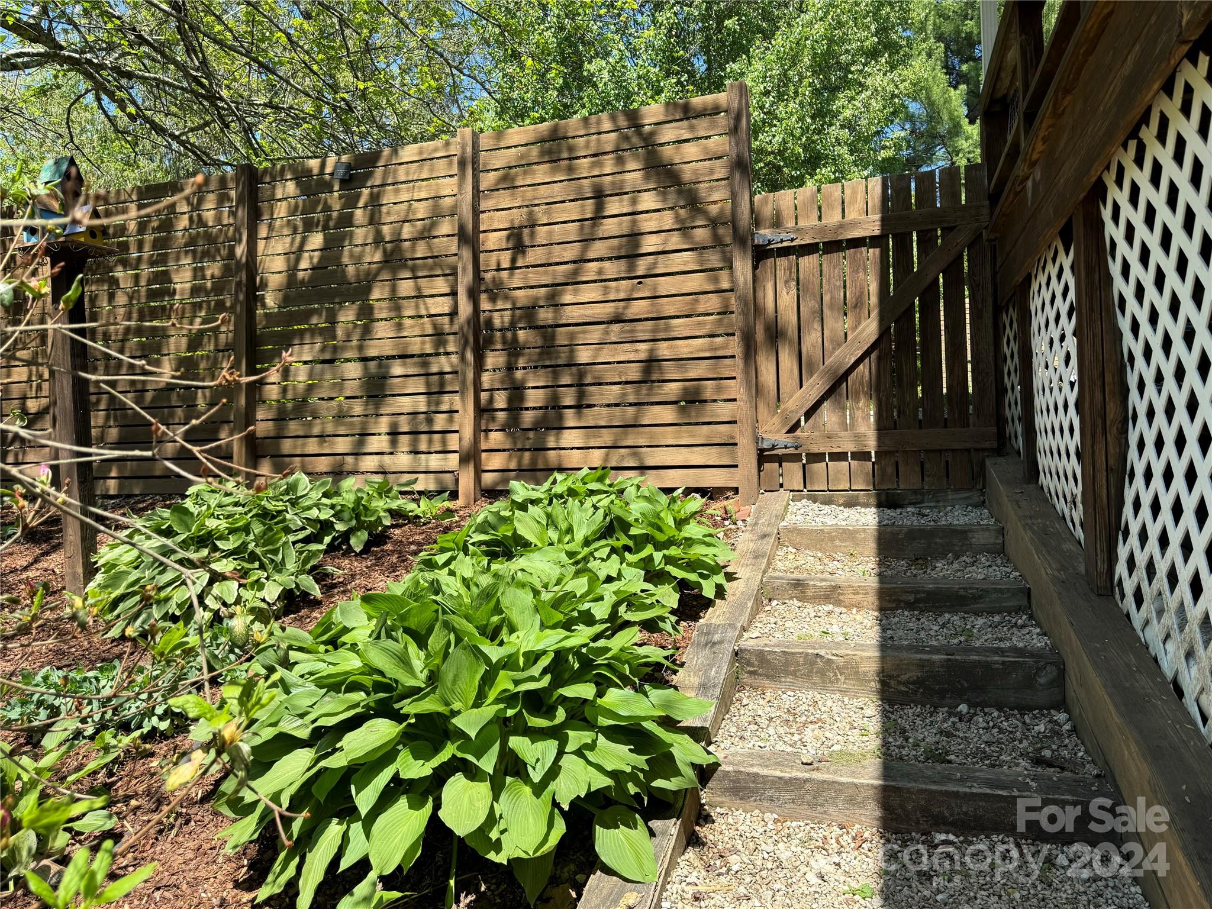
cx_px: 606
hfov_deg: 71.6
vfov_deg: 56.8
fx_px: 840
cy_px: 454
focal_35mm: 24
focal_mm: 6.76
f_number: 1.78
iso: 80
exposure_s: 1/1637
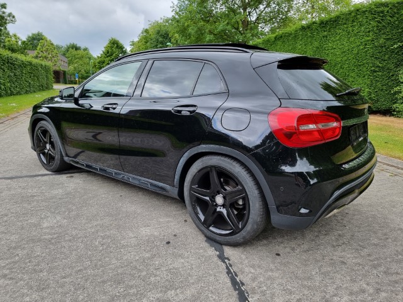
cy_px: 151
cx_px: 202
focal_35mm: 24
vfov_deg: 56.8
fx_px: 279
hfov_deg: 71.6
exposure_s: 1/212
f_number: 1.8
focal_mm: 6.7
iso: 50
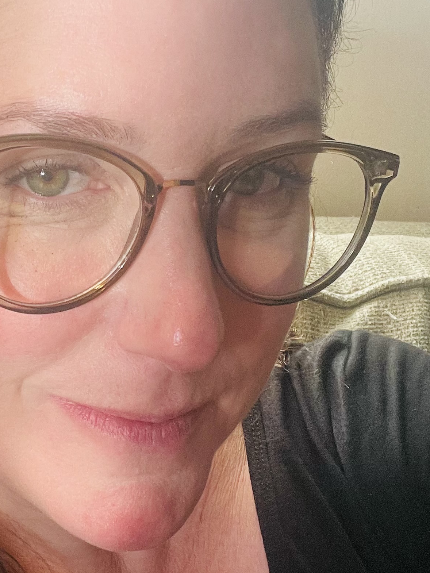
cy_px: 280
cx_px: 76
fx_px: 977
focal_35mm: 59
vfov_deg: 32.7
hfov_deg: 24.4
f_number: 2.2
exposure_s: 1/60
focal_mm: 2.71
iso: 125
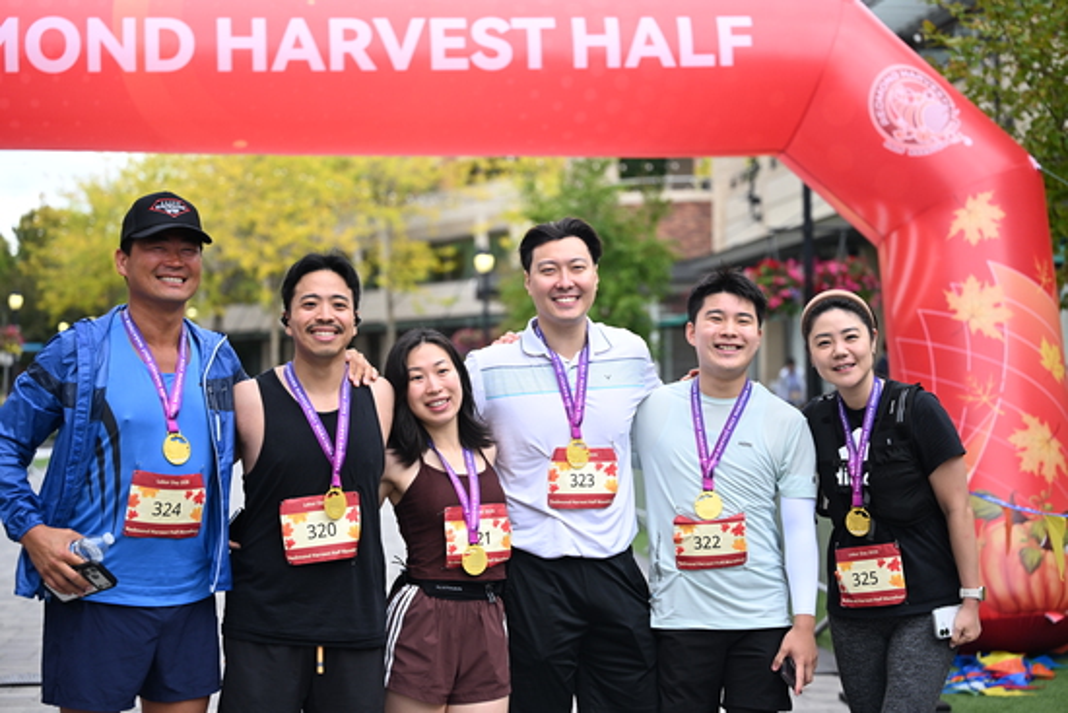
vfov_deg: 19.5
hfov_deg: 28.8
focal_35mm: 70
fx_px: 2077
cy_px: 356
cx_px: 534
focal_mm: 70
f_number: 2.8
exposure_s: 1/1600
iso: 640
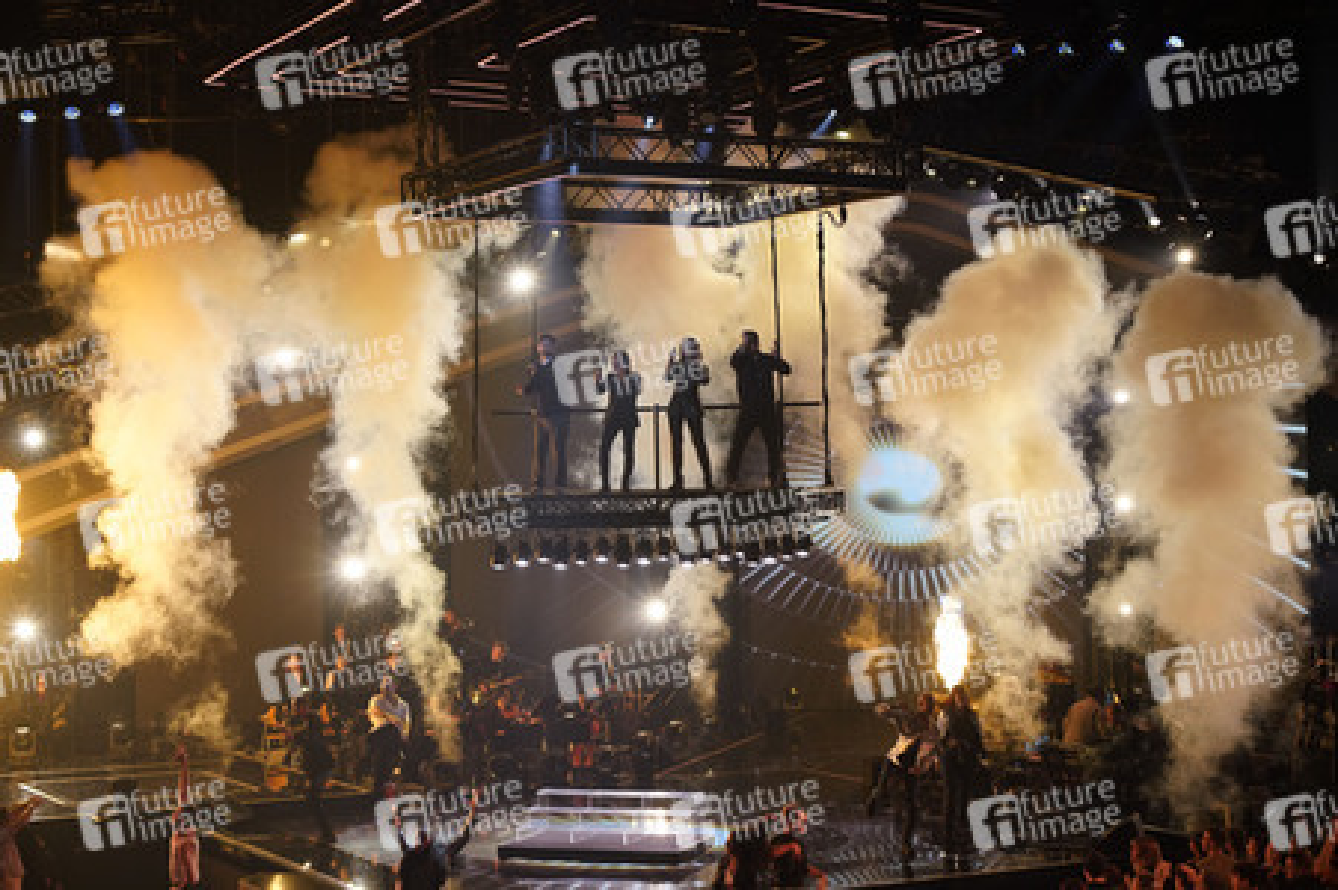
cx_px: 669
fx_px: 2191
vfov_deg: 23.0
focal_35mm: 59
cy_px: 445
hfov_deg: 34.0
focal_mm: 59
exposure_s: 1/100
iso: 2000
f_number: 5.6
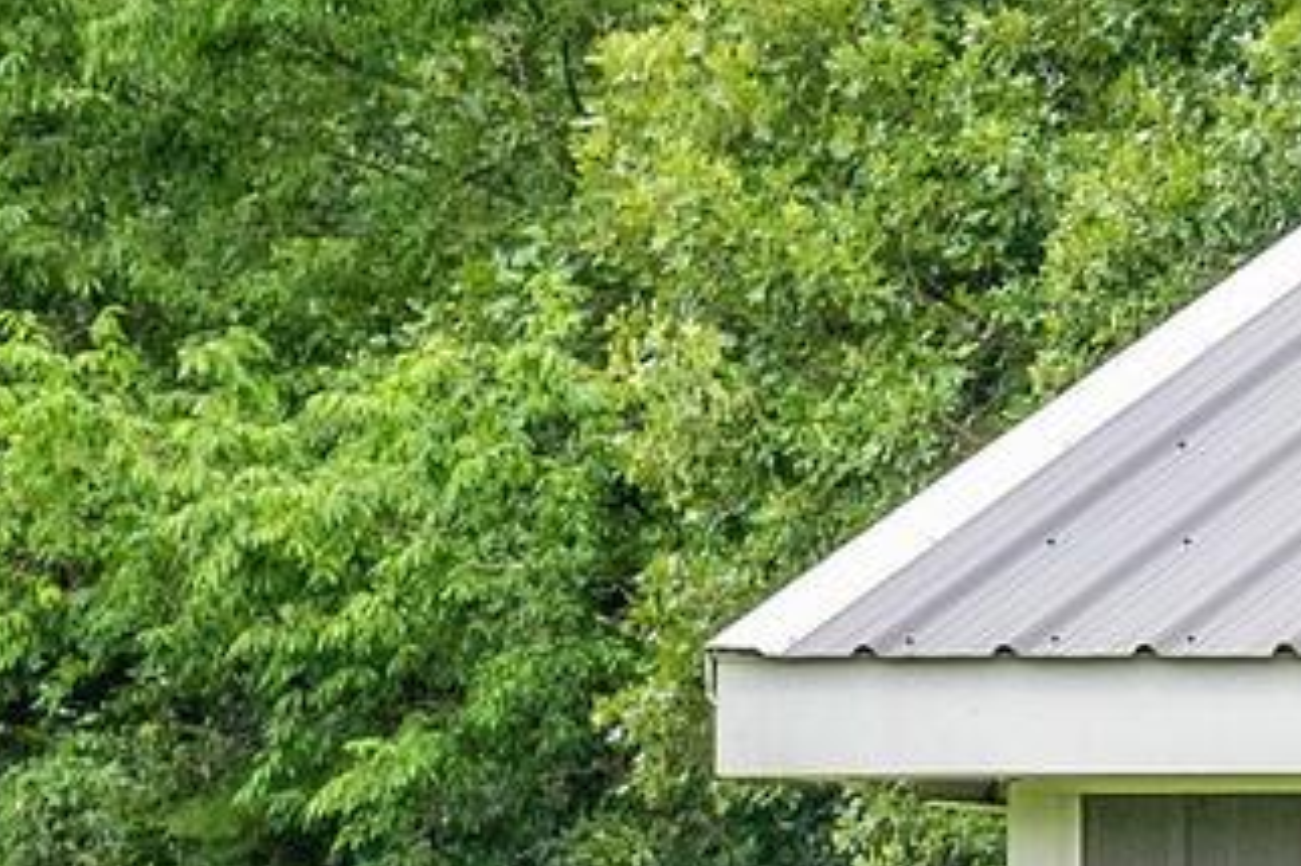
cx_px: 3557
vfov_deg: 3.1
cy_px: 1569
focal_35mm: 444
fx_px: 16037
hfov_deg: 4.5
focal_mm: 70
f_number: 8
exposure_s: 1/500
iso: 400
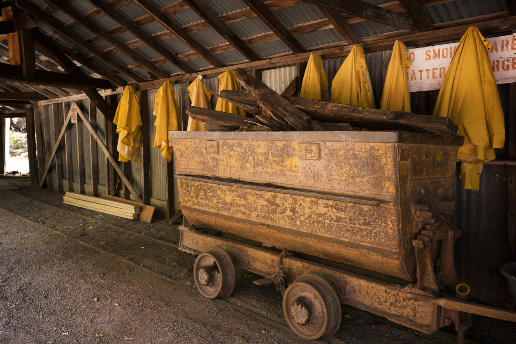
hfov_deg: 63.7
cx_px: 258
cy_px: 172
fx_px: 416
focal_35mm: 29
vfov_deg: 45.0
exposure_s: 1/100
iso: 800
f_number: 7.1
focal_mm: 29
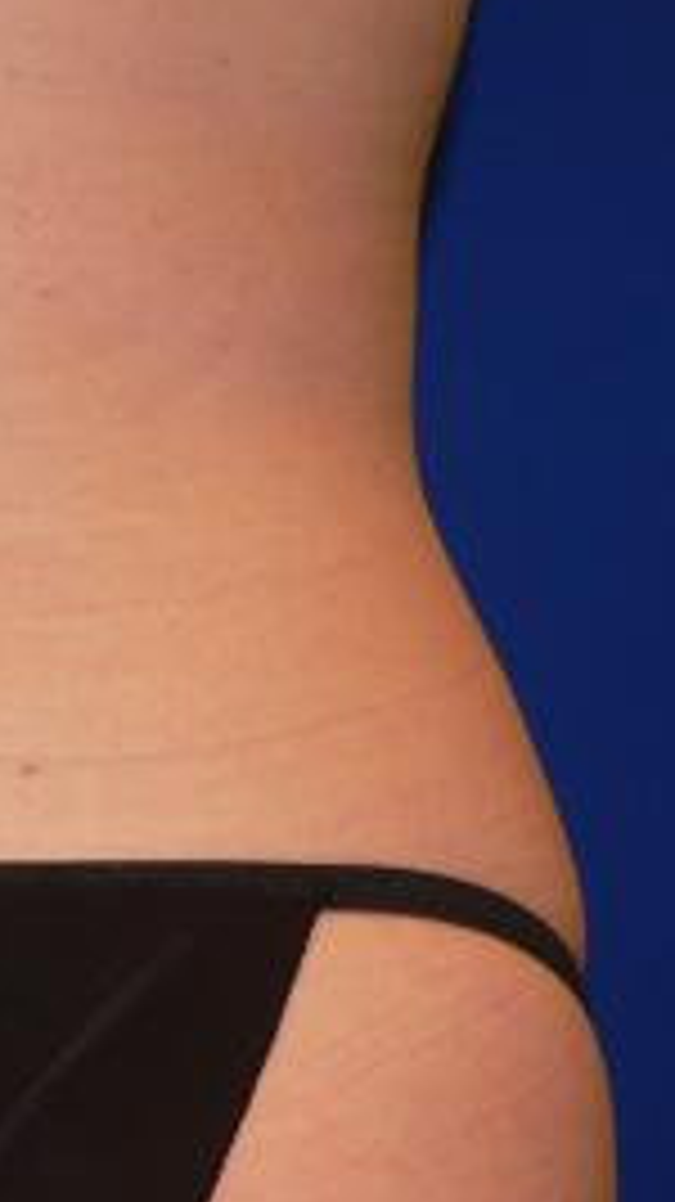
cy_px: 815
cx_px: -238
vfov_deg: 22.6
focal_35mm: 94
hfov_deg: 12.4
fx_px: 2994
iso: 100
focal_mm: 6
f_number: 2.8
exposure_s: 1/60
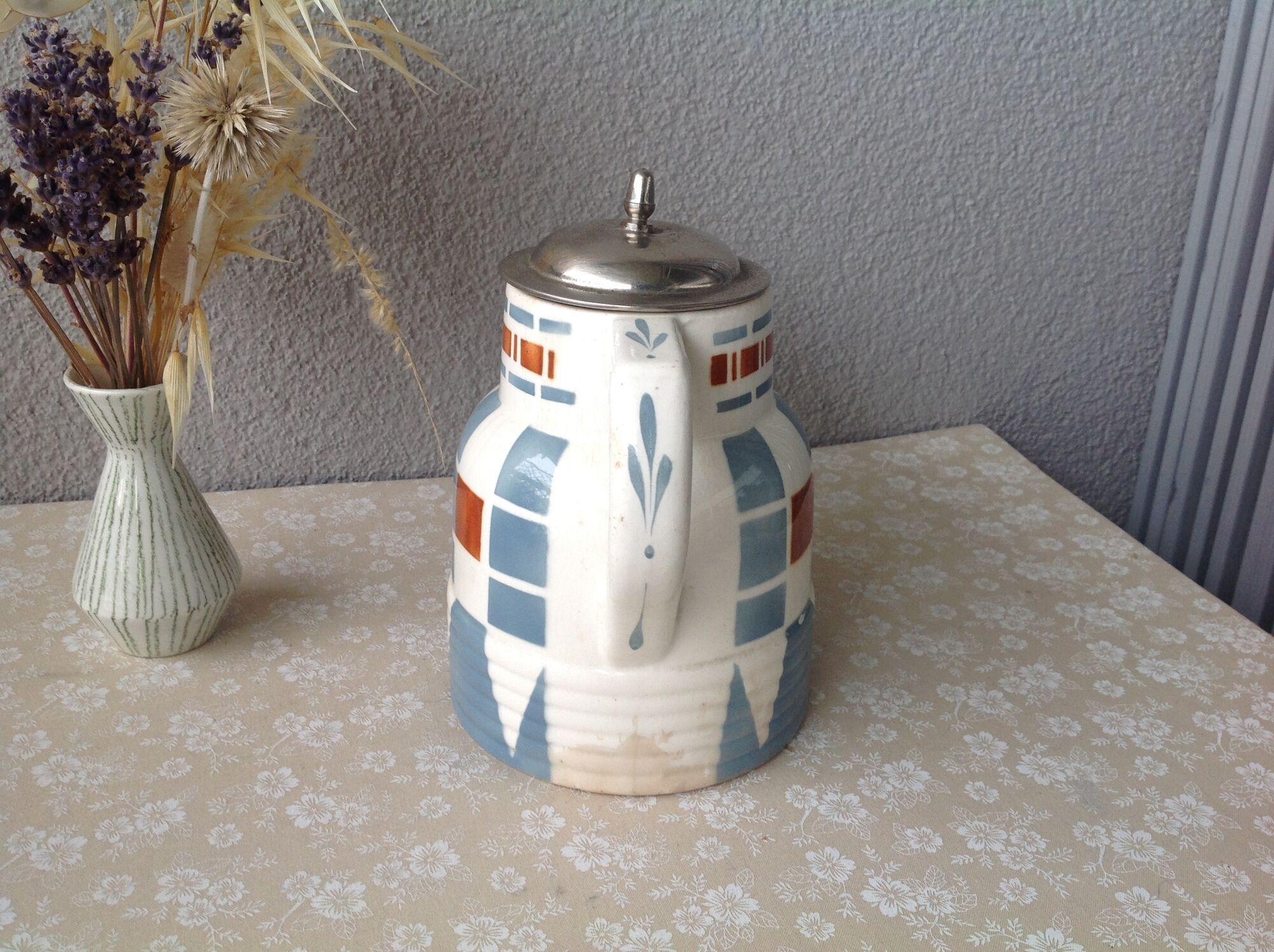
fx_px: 1286
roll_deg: -4.0
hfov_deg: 52.7
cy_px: 476
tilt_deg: -21.5
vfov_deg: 40.6
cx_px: 637
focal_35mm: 35
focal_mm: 4.28
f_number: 2.4
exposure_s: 1/60
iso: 64
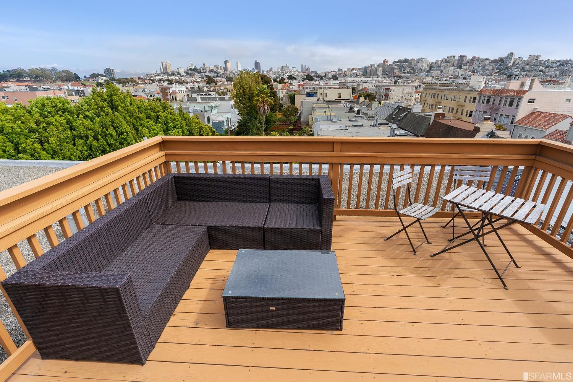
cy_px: 191
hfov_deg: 96.8
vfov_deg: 73.7
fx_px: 255
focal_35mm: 16
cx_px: 286
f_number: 5.6
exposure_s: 1/640
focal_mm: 16
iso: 200
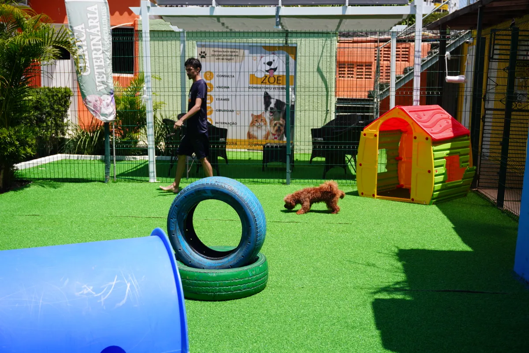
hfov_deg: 46.4
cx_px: 264
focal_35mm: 42
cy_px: 176
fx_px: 618
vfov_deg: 31.9
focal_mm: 28
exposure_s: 1/500
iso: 100
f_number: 5.6
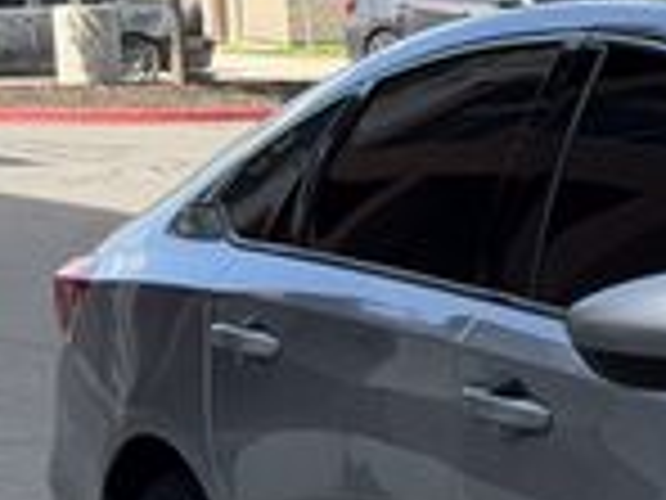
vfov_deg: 7.1
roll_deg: +0.7
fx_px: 4002
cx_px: 1292
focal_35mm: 208
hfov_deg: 9.0
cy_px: 631
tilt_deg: -11.1
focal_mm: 6.76
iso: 64
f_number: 1.78
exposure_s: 1/1330
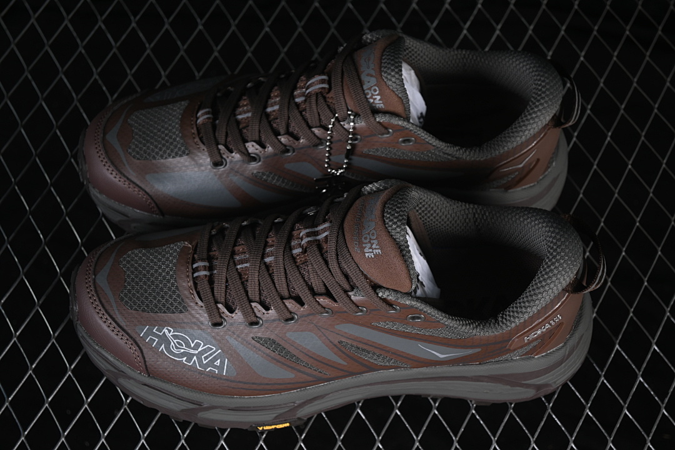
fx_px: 1406
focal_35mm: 75
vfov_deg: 18.2
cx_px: 338
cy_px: 225
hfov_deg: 27.0
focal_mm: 50
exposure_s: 1/60
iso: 160
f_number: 6.3
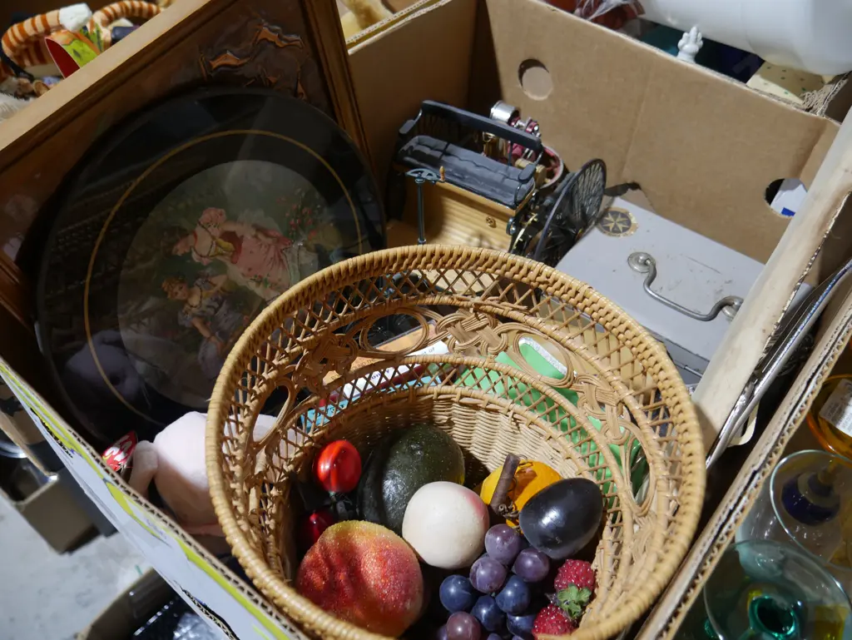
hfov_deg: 63.4
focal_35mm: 28
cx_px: 426
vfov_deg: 49.8
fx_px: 689
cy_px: 320
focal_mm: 14
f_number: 3.5
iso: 320
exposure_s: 1/60
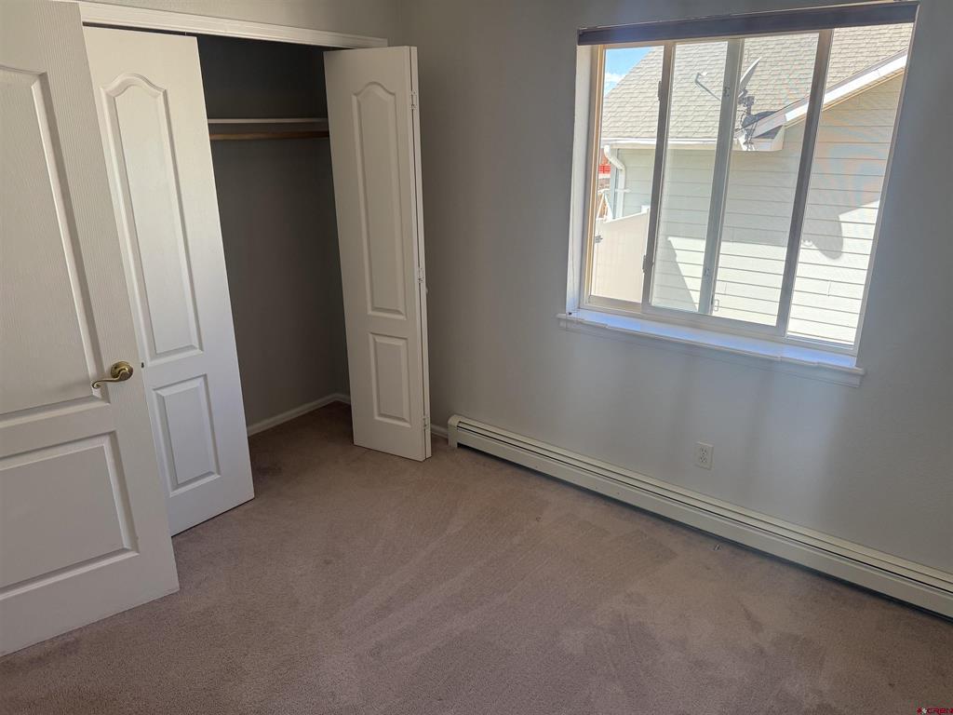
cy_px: 358
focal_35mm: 24
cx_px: 476
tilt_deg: -18.7
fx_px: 661
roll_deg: +0.1
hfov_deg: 71.6
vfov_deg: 56.8
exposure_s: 1/237
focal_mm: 6.76
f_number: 1.78
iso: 100
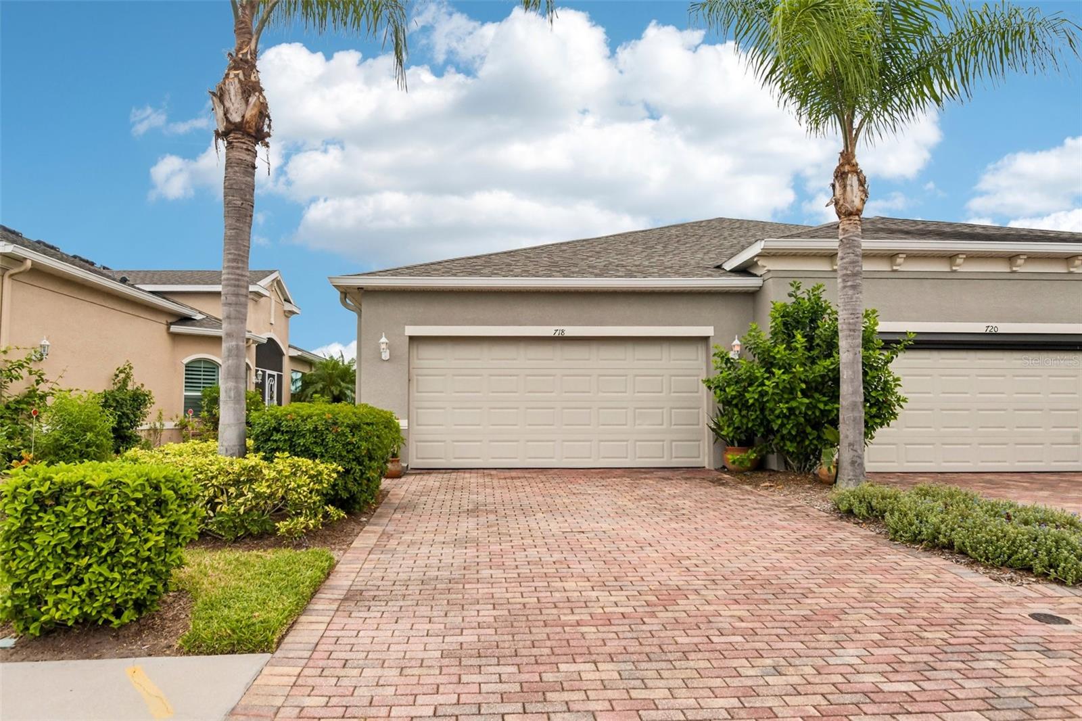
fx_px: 661
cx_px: 541
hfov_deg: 78.6
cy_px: 360
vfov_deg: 57.2
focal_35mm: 22
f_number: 8
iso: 400
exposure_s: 1/1000
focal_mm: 22
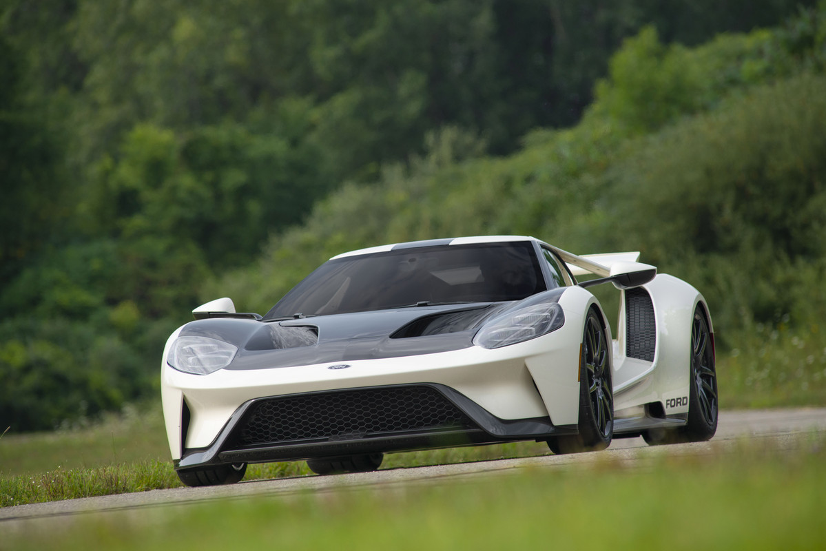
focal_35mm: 300
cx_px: 413
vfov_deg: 4.6
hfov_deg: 6.9
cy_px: 276
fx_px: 6885
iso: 400
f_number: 5.6
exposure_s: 1/1600
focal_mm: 300
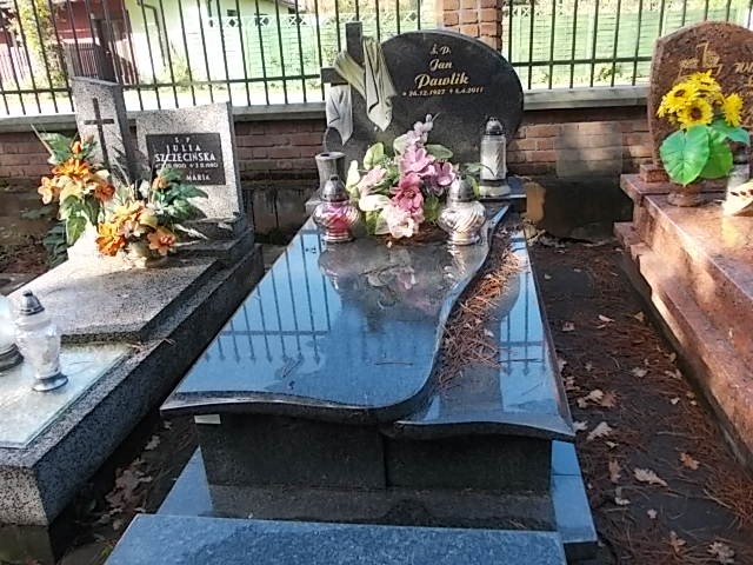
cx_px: 376
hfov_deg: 63.4
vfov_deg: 49.7
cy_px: 282
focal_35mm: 28
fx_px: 609
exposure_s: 1/80
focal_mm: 4
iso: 80
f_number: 2.7
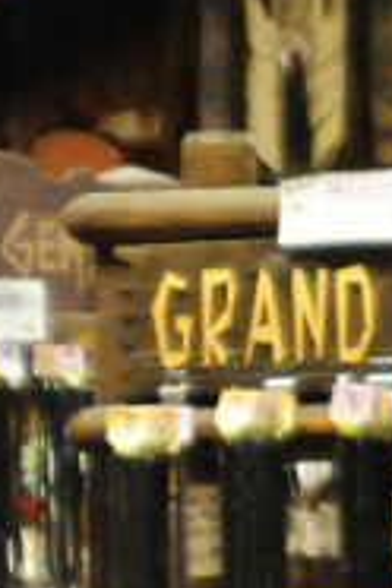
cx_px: 1053
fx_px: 3691
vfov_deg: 9.0
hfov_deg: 5.8
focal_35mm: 226
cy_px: 762
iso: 2000
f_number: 3.5
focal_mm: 28
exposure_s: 1/160
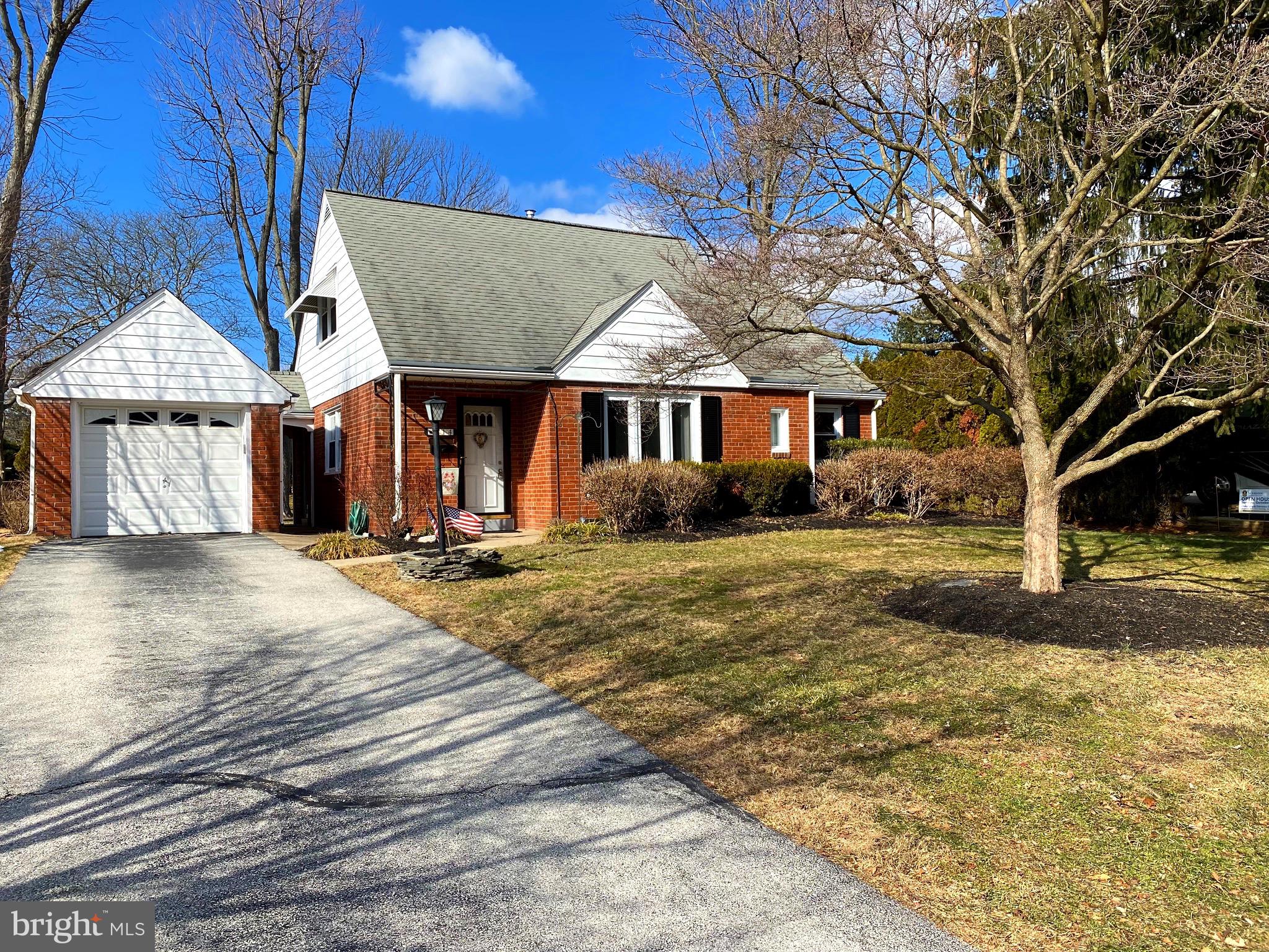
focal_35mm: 26
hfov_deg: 67.3
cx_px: 634
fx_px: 953
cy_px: 476
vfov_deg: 53.1
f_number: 1.8
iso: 32
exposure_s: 1/2817
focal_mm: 4.25
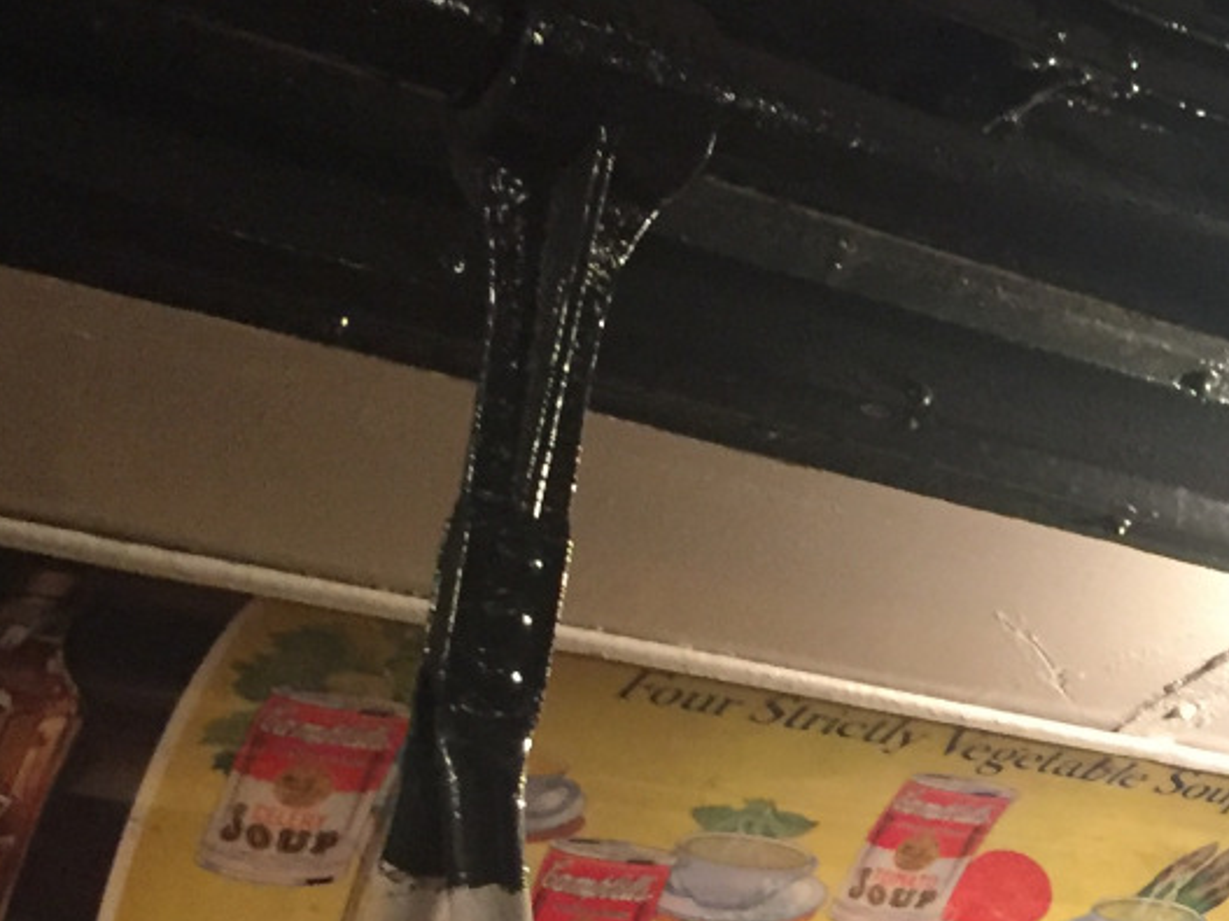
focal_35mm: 88
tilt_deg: +16.4
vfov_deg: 16.5
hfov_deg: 20.2
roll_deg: +4.6
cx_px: 1644
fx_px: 3124
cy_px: 905
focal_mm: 4.15
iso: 250
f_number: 2.2
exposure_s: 1/24
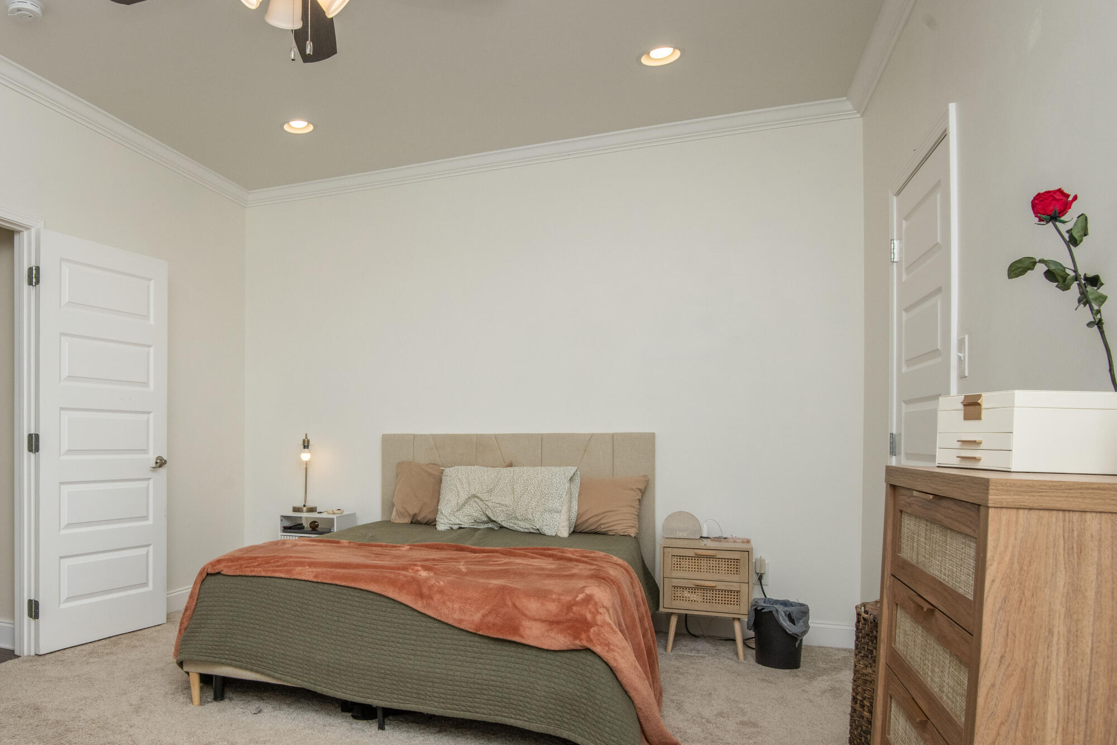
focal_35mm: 24
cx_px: 315
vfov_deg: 52.7
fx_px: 745
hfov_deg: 70.1
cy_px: 452
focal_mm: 16
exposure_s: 1/250
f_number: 9
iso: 400
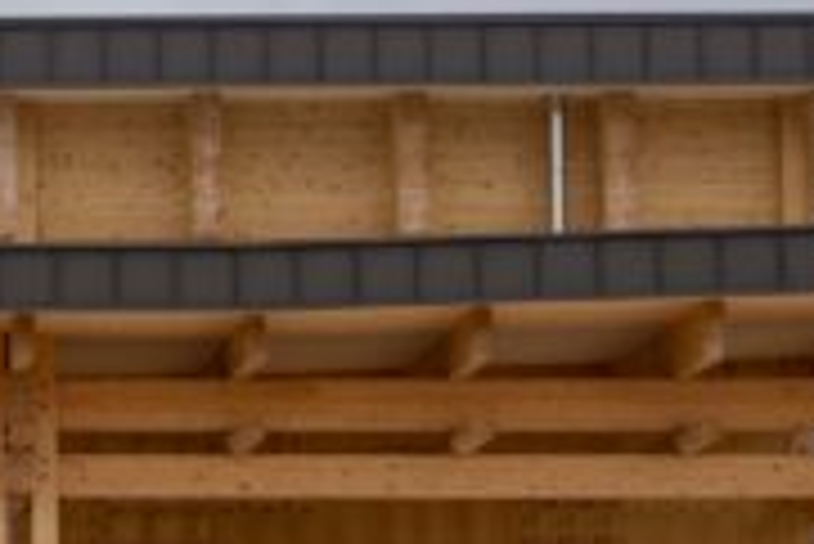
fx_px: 5363
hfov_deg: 8.4
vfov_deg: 5.8
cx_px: -486
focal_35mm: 237
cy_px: 285
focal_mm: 42
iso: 100
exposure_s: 1/100
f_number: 8
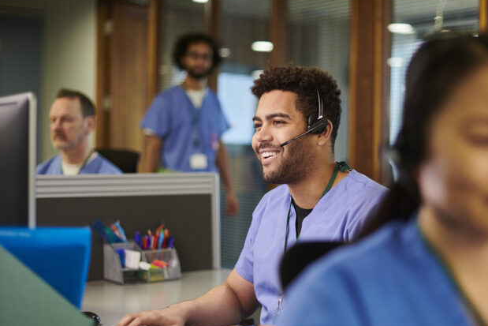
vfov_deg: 21.9
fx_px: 841
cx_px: 278
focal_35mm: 62
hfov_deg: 32.3
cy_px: 190
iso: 800
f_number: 2
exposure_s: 1/250
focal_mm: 50
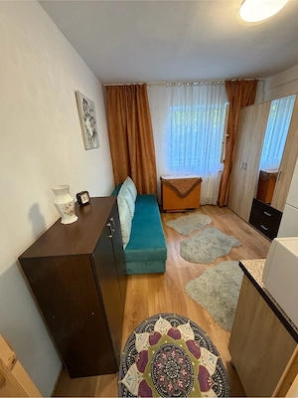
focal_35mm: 14
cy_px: 199
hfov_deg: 85.7
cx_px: 149
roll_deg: +2.7
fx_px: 161
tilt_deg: -20.7
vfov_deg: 102.1
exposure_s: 1/50
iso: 400
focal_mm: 2.22
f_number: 2.2
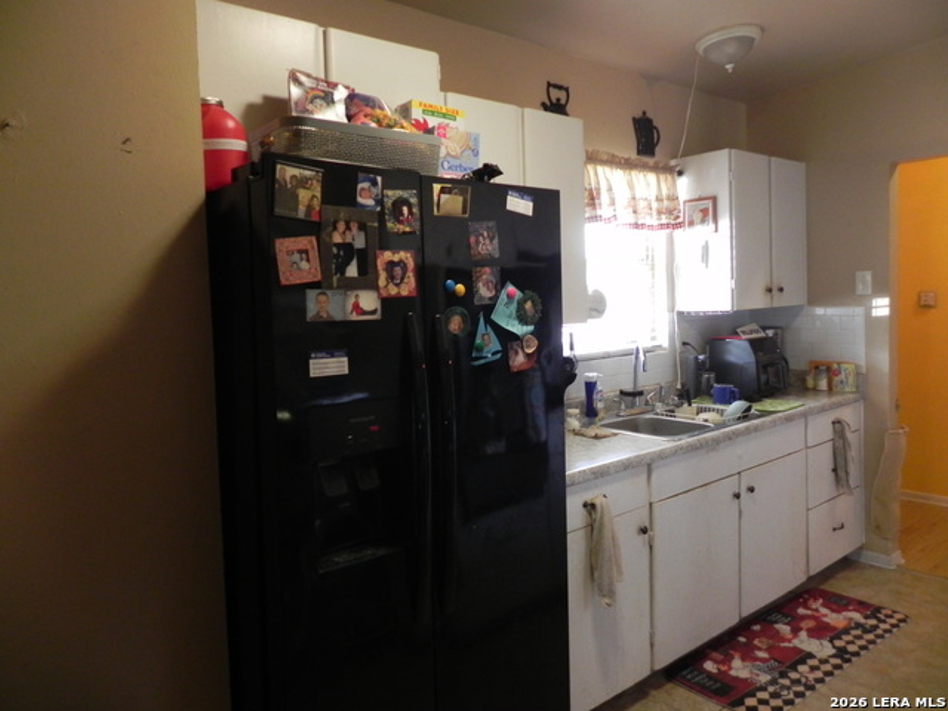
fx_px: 712
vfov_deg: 53.1
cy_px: 356
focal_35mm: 26
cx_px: 474
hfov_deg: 67.3
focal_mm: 4.6
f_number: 2.8
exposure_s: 1/22.2
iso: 400
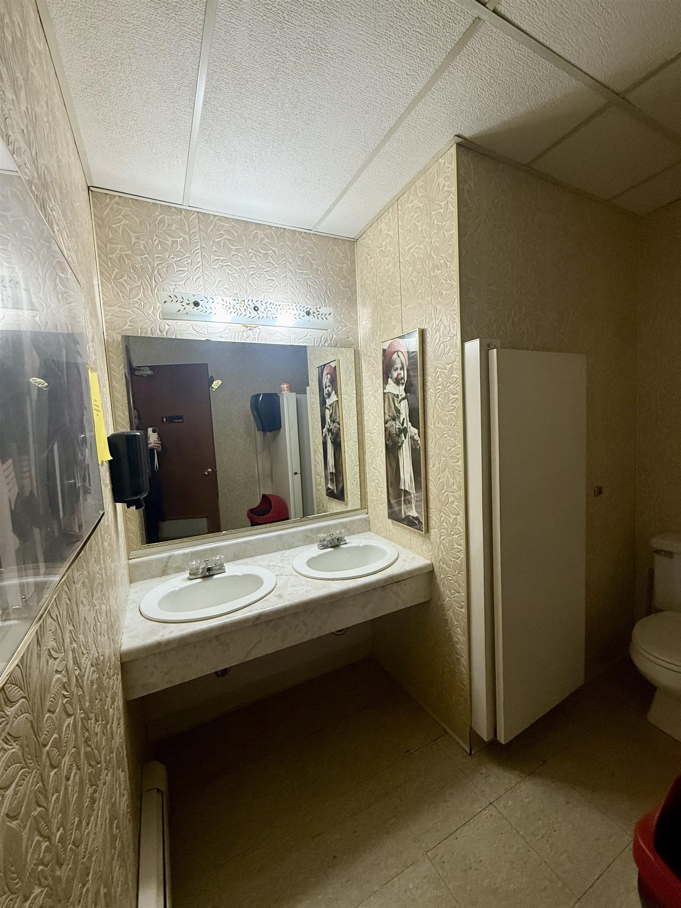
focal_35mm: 14
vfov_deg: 102.1
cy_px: 454
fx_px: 367
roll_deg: +2.9
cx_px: 340
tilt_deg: -4.8
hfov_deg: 85.7
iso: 320
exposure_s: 1/60
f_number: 2.2
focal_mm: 2.22
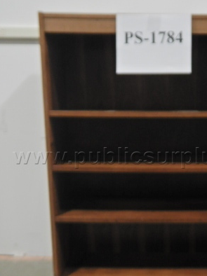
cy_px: 158
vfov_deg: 47.7
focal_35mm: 39
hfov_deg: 36.2
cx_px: 147
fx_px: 311
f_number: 2.8
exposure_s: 1/30
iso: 200
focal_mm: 4.3
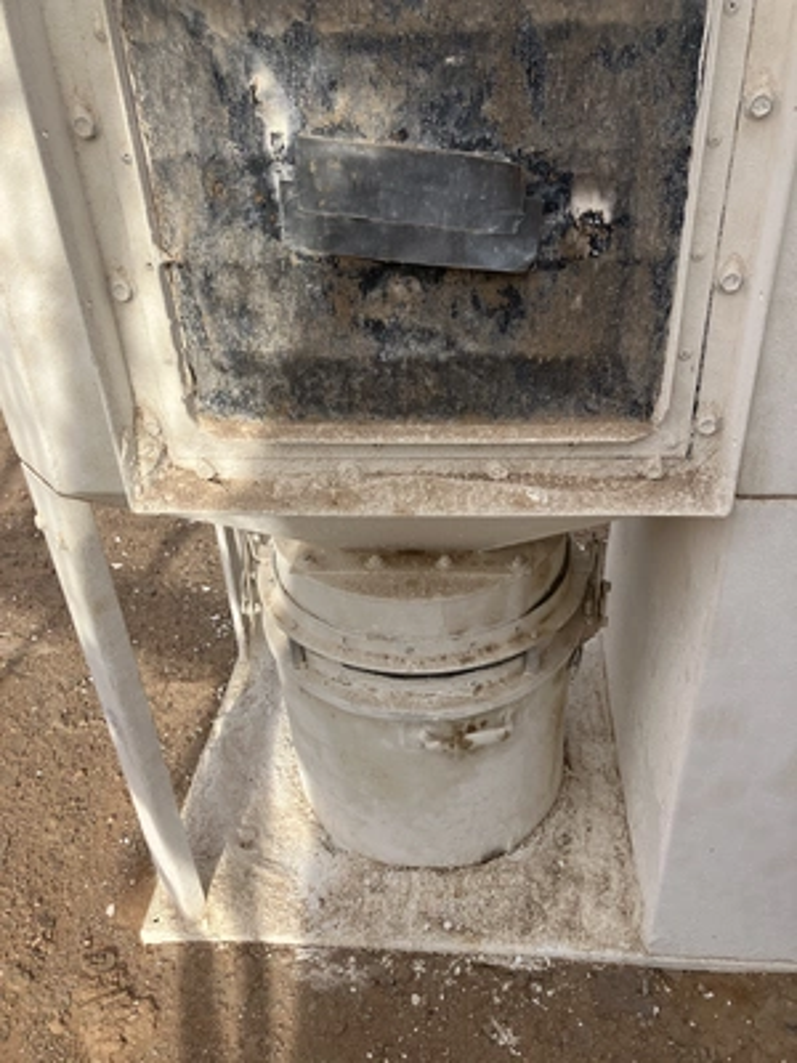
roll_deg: -0.2
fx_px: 860
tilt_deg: -33.8
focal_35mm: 28
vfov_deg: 63.4
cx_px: 398
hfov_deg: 49.7
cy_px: 532
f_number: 1.8
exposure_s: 1/1215
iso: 32
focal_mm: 3.99
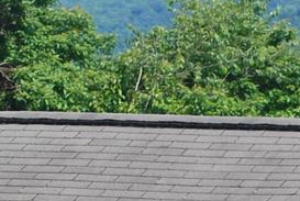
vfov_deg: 3.5
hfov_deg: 5.2
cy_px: 239
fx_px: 3287
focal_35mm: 394
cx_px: 26
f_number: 6.3
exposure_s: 1/160
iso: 100
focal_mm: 35
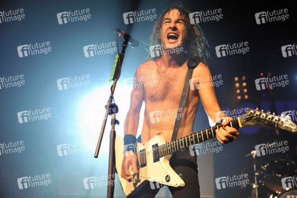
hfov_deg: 54.4
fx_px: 289
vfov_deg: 37.9
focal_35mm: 35
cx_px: 148
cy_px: 99
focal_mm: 35
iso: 1250
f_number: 3.5
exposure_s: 1/250
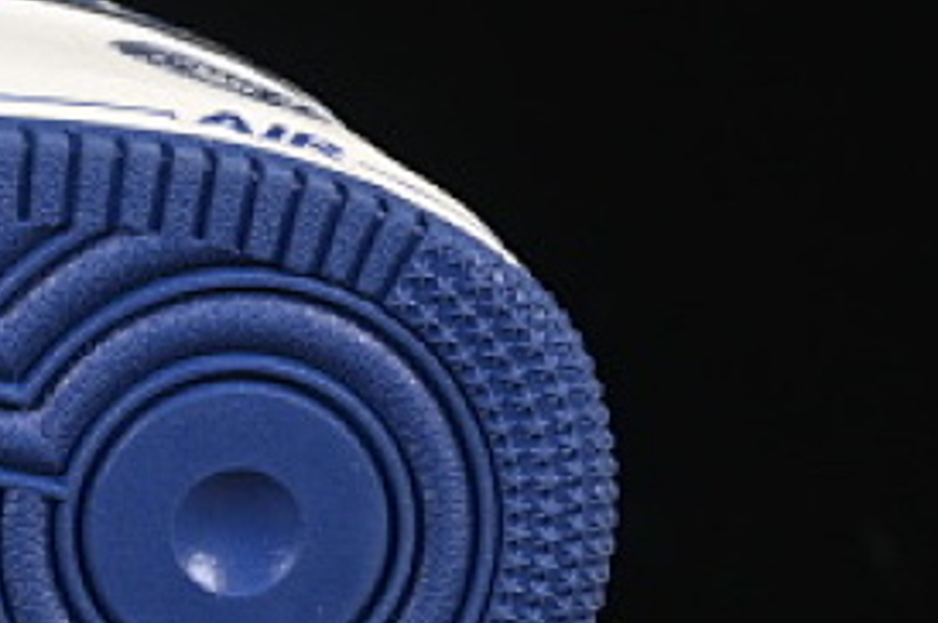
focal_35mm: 296
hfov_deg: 6.8
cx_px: -671
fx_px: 7703
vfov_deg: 4.6
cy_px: 99
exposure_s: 1/60
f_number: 6.3
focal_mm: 50
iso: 160
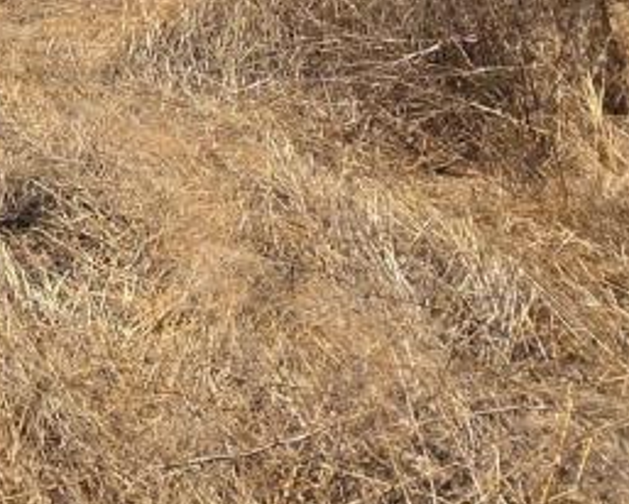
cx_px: -316
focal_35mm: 74
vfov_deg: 17.4
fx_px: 1379
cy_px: -366
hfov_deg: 21.5
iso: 40
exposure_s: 1/2510
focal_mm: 2.2
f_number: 1.9
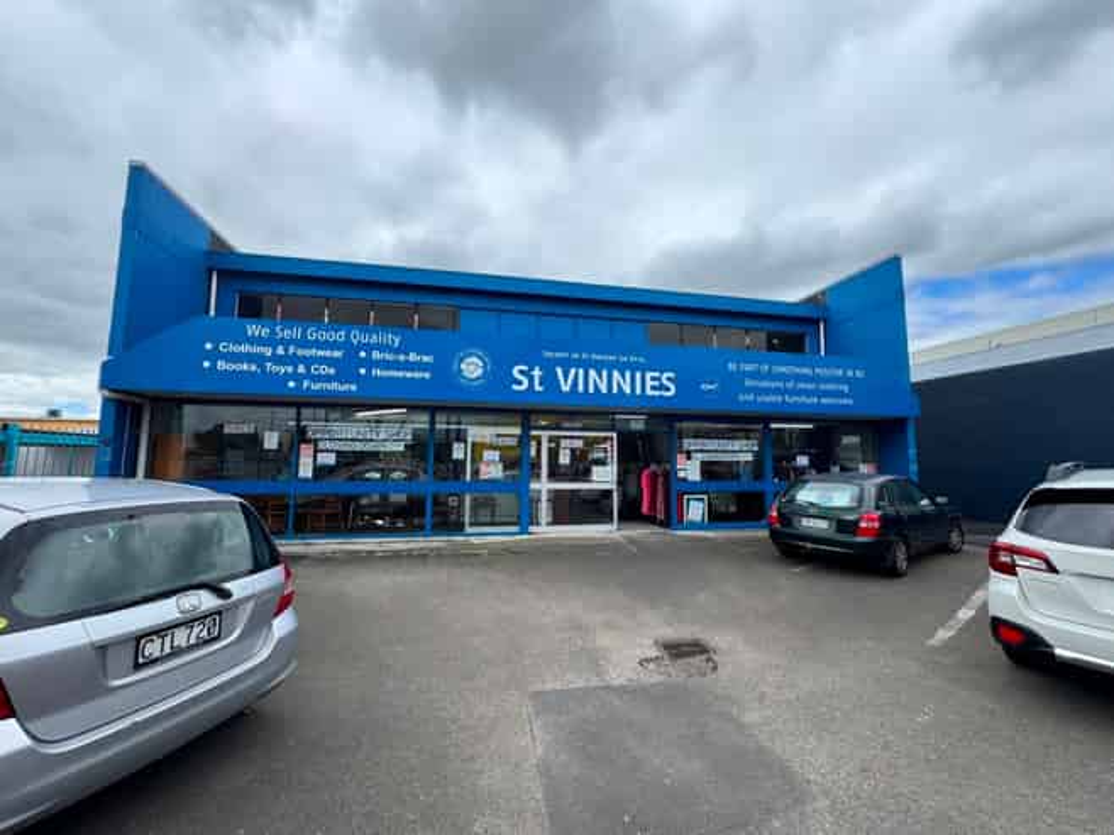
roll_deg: -0.6
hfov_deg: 102.1
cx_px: 557
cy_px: 418
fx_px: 450
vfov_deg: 85.6
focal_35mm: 14
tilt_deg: +7.2
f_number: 2.2
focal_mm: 2.22
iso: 50
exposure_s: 1/582
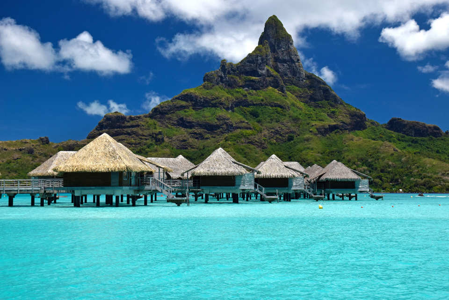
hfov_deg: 33.4
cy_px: 150
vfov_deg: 22.6
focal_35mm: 60
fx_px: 748
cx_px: 224
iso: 400
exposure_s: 1/640
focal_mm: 40
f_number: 10
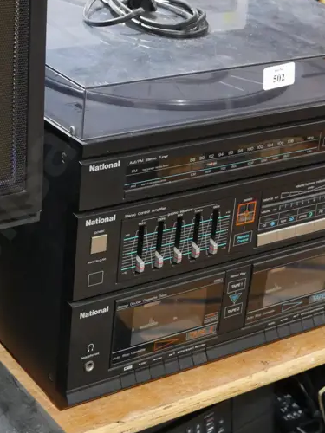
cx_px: 83
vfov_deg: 23.6
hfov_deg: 17.9
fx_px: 1027
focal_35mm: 82
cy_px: 112
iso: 2000
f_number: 4.5
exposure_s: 1/60
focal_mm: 20
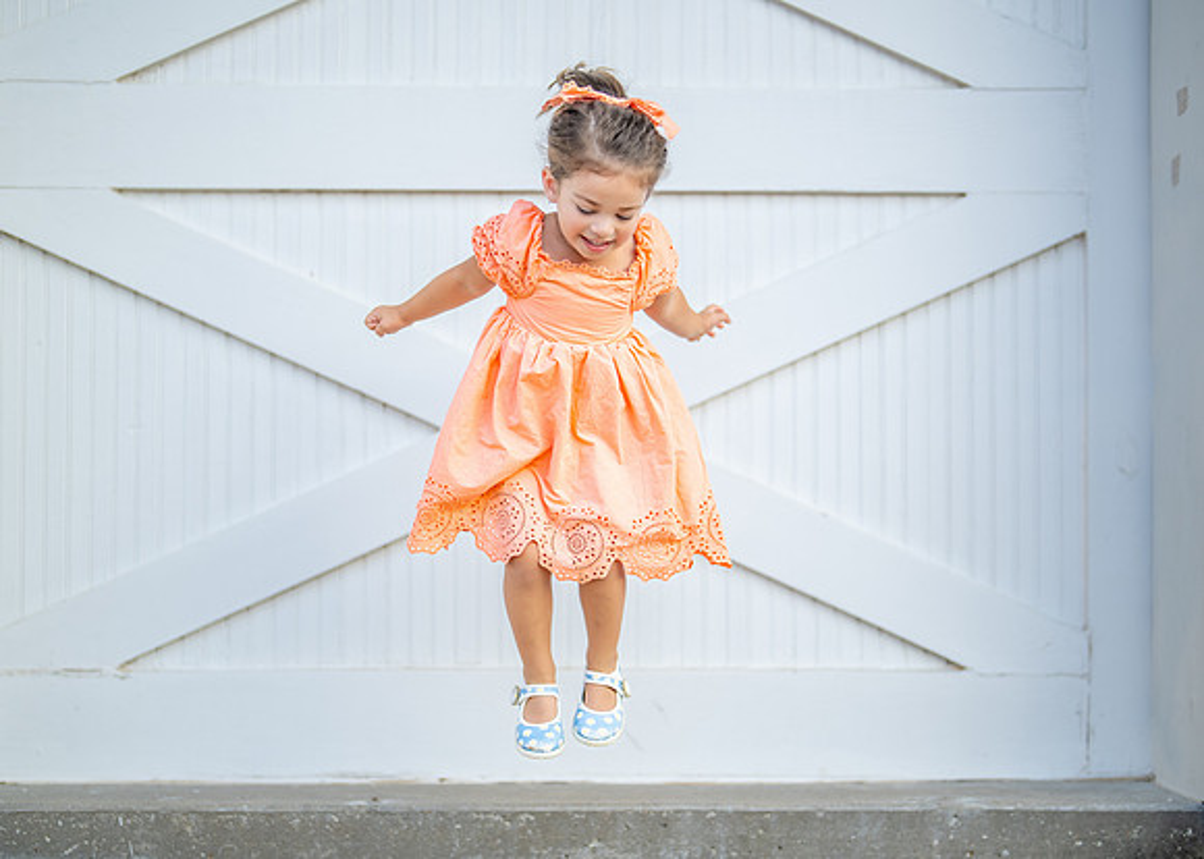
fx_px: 2030
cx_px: 604
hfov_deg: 33.0
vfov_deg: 23.9
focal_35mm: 59
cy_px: 486
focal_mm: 50
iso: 160
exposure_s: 1/800
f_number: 1.2
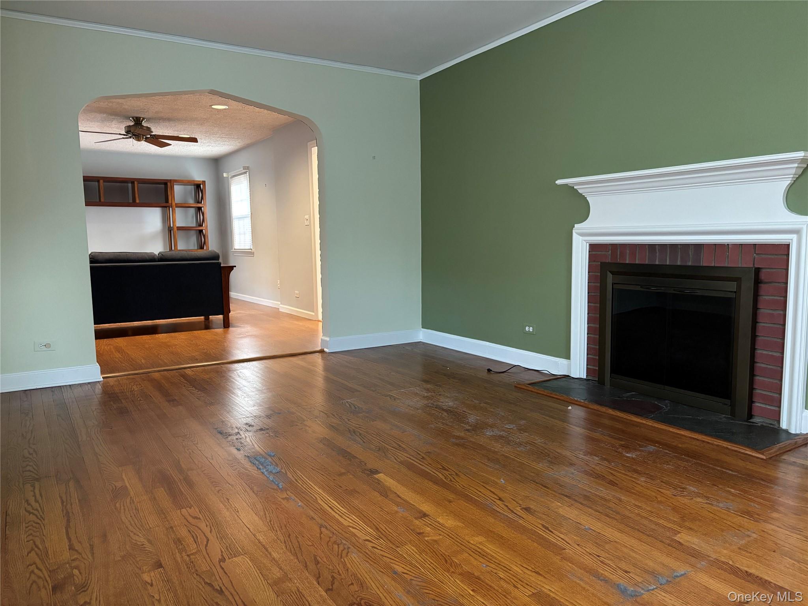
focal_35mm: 26
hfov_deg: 67.3
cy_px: 303
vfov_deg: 53.1
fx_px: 607
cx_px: 404
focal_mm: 5.96
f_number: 1.6
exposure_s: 1/40
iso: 500
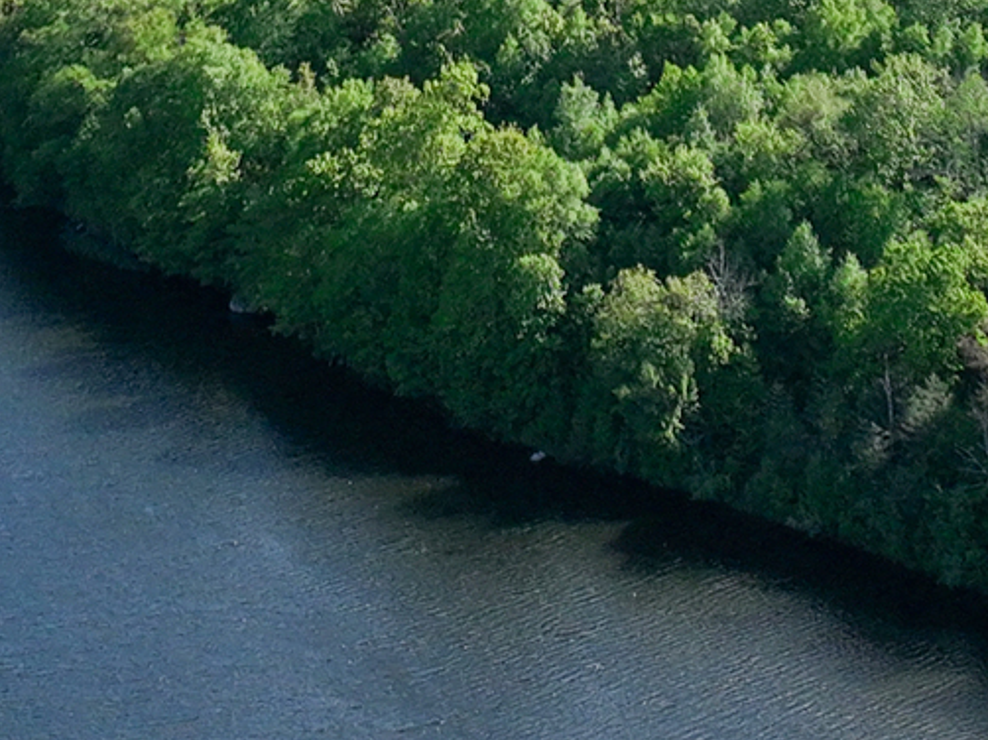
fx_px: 4194
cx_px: 470
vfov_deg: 9.8
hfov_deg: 13.4
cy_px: -403
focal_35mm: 147
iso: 190
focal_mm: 12.29
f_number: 2.8
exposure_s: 1/3200
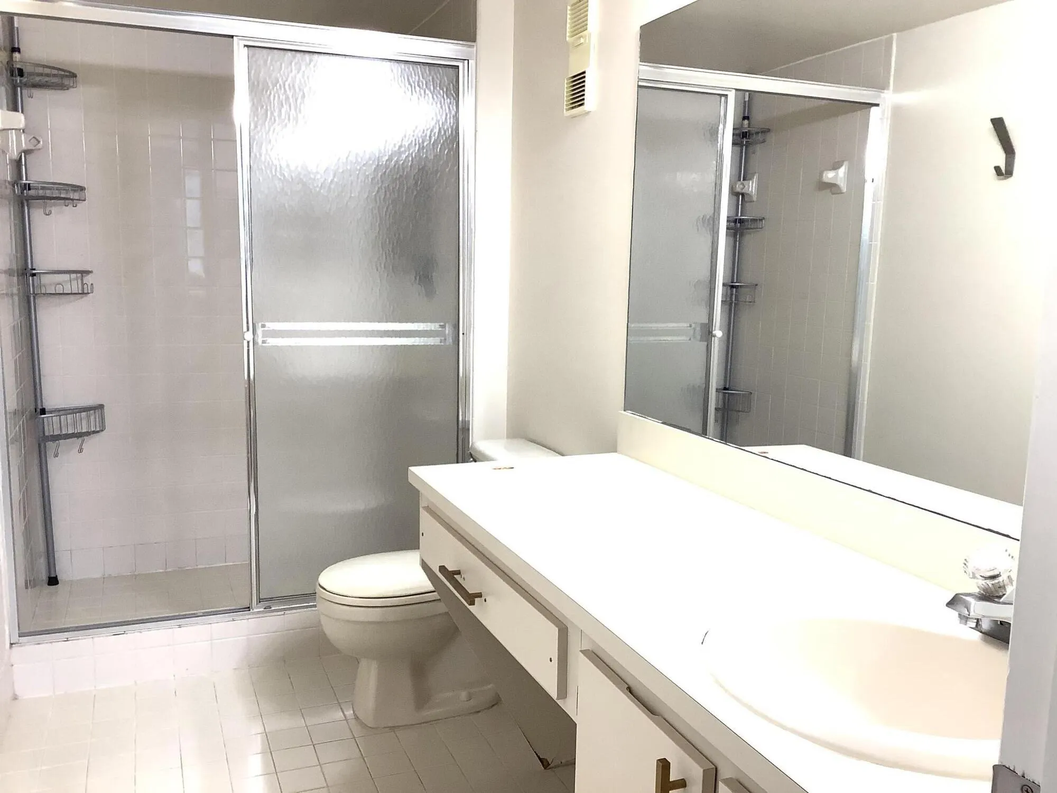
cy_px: 396
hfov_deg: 58.4
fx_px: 947
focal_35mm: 31
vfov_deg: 45.4
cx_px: 528
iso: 64
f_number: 2.4
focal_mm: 3.3
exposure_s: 1/60
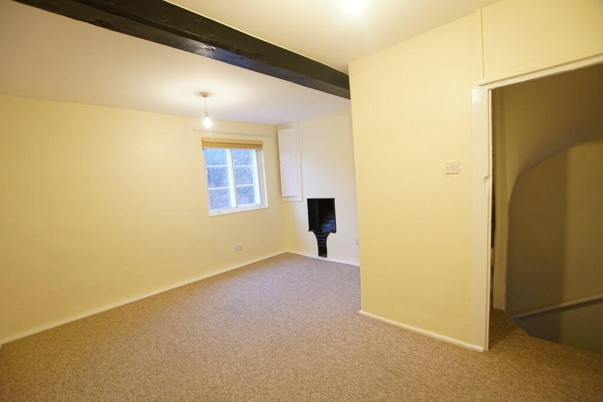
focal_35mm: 15
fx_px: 251
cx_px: 302
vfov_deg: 77.3
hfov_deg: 100.4
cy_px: 201
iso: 2500
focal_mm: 10
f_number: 3.5
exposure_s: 1/60
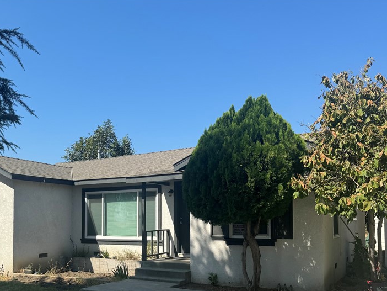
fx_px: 391
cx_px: 152
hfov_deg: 52.2
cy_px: 208
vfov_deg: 39.9
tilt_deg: +2.2
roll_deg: +0.5
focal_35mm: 35
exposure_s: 1/3413
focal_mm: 6.76
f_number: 1.78
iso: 80
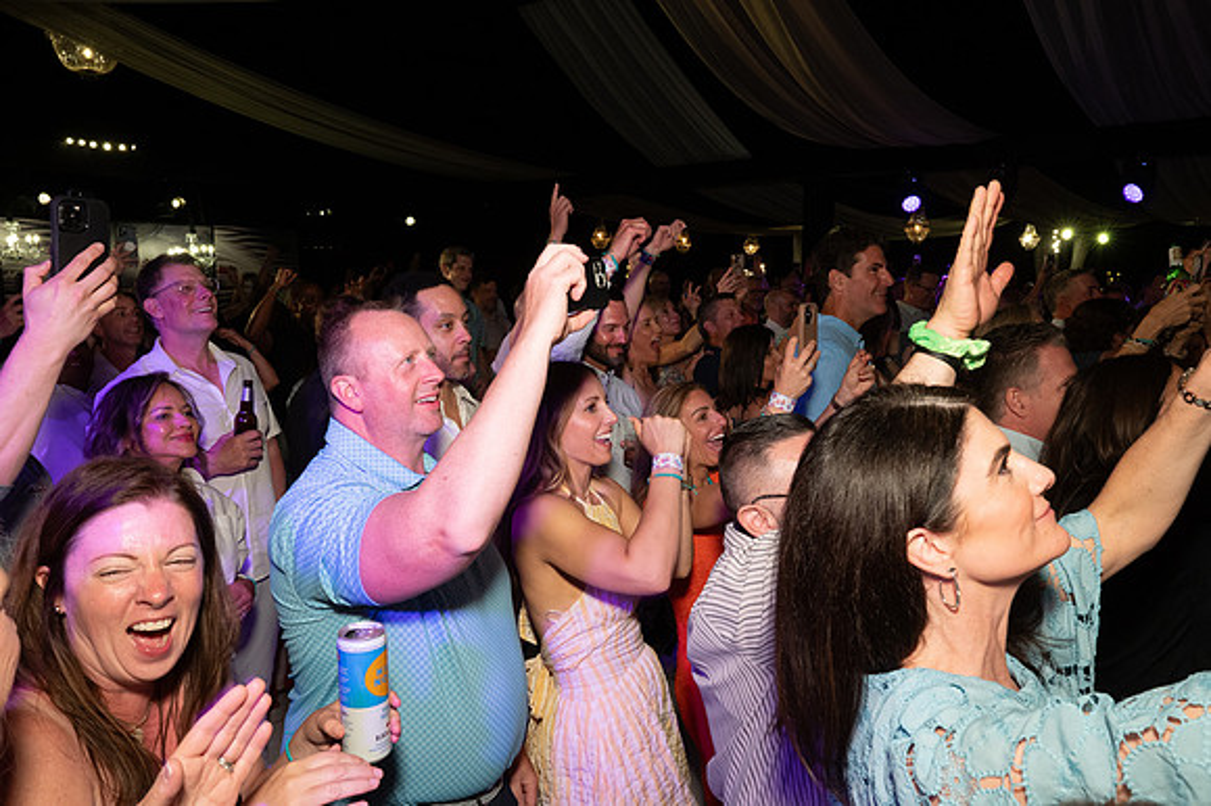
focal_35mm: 25
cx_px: 606
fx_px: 840
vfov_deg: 51.2
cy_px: 403
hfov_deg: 71.5
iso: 3200
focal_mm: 25
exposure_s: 1/50
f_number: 11
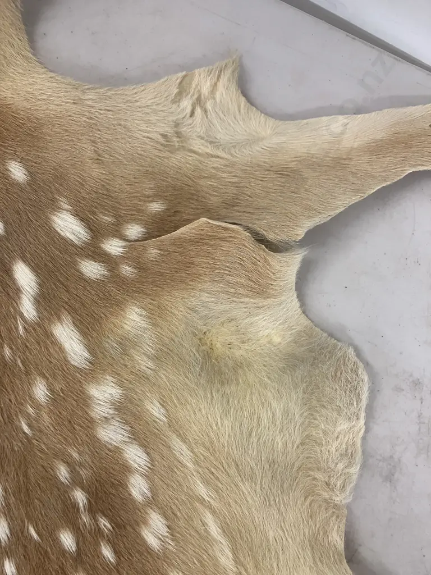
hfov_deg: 49.7
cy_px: 288
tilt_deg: -78.4
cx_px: 216
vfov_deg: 63.4
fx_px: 465
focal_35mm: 28
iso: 125
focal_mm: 3.99
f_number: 1.8
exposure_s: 1/50
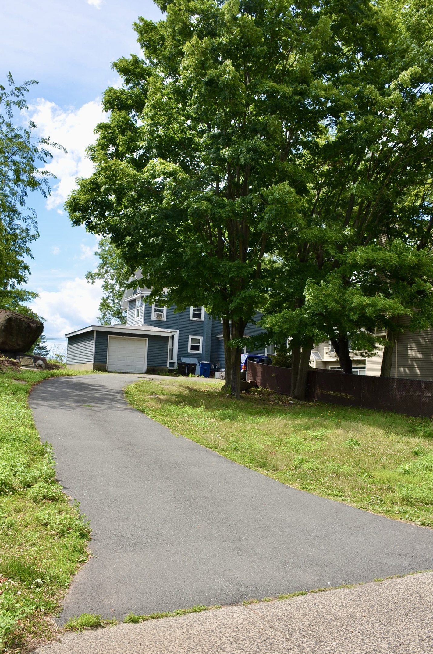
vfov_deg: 63.7
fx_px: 525
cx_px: 207
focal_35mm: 29
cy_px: 348
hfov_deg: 44.8
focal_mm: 18
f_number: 8
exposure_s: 1/250
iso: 100
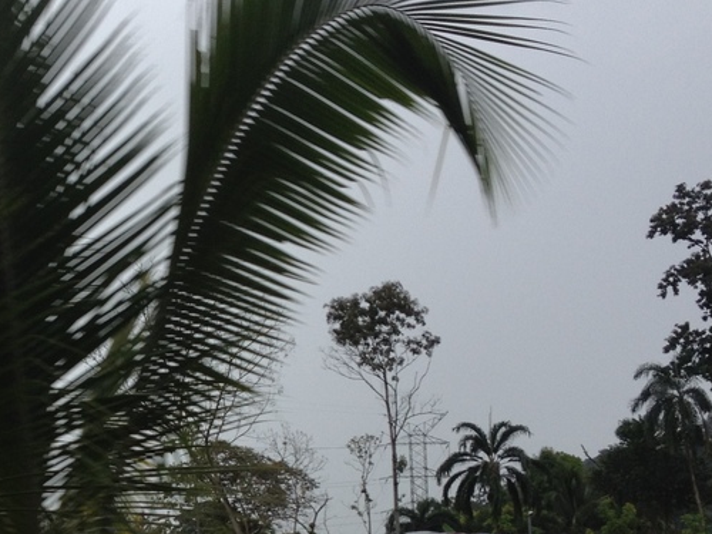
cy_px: 470
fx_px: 1728
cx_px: 47
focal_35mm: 84
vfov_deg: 17.3
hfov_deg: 22.6
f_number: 2.4
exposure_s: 1/642
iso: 50
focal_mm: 4.28
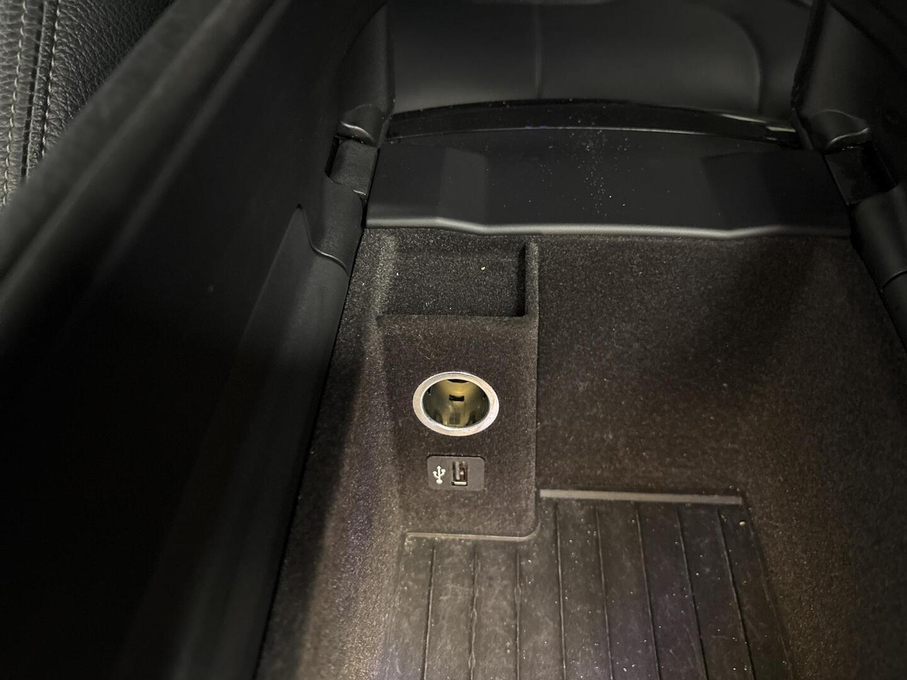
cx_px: 454
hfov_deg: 67.3
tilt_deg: -47.8
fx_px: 681
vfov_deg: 53.1
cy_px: 340
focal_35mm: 26
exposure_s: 1/15
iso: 2000
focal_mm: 5.96
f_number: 1.6
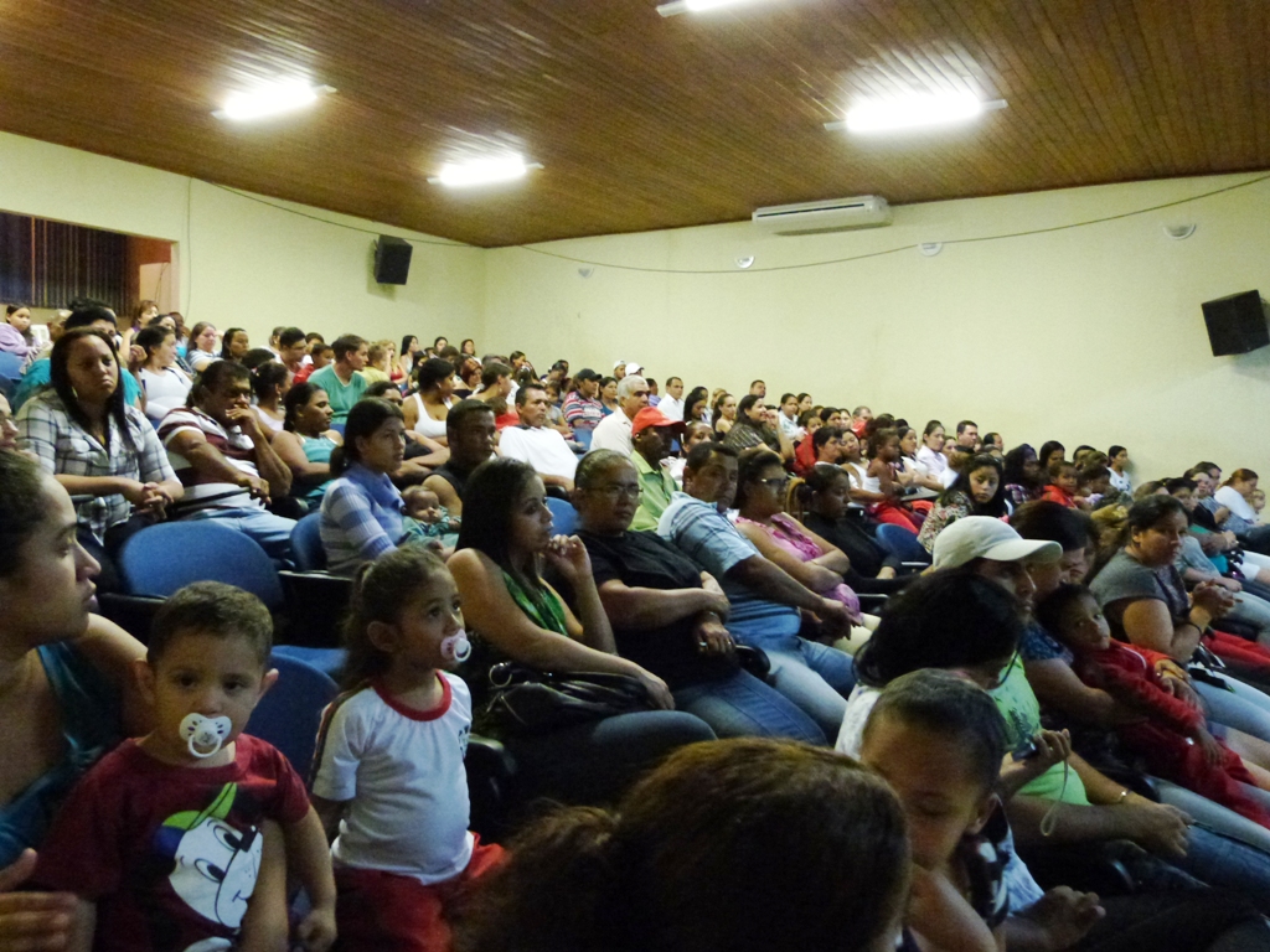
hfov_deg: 65.3
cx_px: 635
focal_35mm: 27
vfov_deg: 51.4
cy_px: 476
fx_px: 991
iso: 1000
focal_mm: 4.7
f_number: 2.8
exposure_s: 1/15
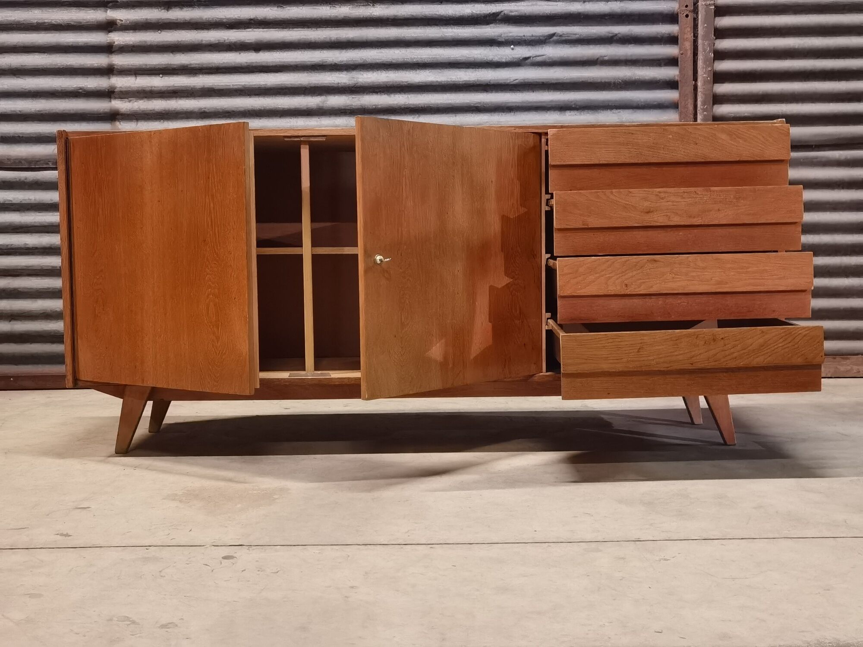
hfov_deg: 46.8
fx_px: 997
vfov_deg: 36.0
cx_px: 432
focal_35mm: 40
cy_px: 324
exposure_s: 1/20
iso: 1000
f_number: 1.9
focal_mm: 6.71
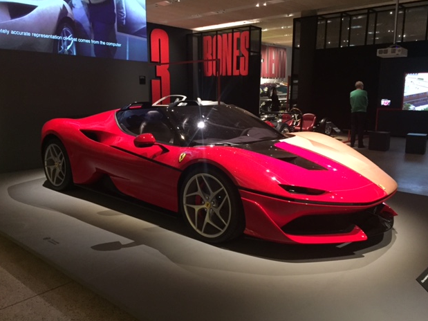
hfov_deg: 60.0
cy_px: 163
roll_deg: -0.6
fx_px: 371
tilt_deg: -10.5
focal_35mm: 30
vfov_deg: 46.8
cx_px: 214
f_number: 2.2
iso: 320
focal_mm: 4.15
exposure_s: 1/17
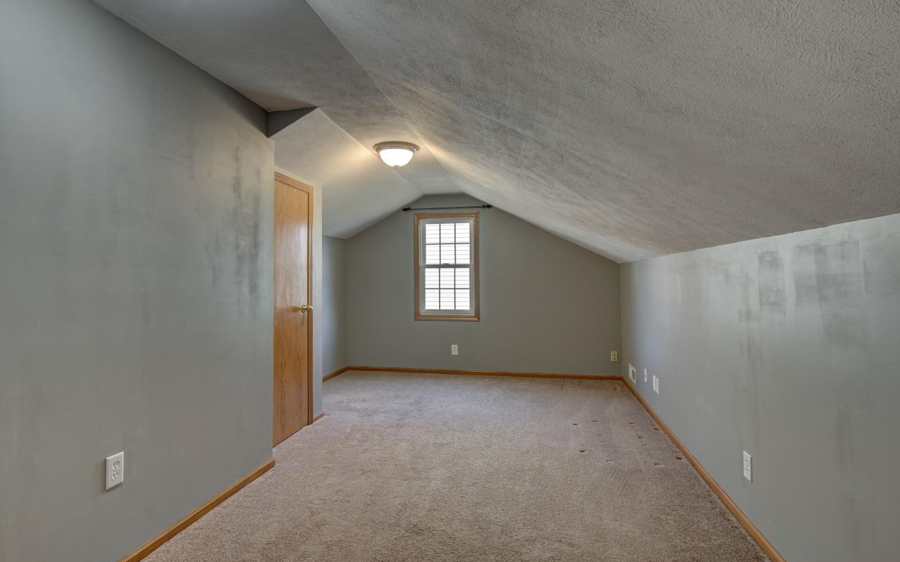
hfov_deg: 92.6
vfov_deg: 66.3
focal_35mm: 18
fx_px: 430
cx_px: 435
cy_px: 288
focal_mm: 11
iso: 400
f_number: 8
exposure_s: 1/3.33
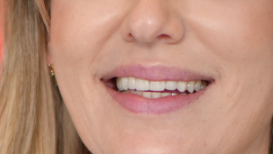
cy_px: 255
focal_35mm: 244
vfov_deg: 4.9
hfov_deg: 8.7
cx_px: -82
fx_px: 1766
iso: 100
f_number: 1.4
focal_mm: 35
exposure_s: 1/400
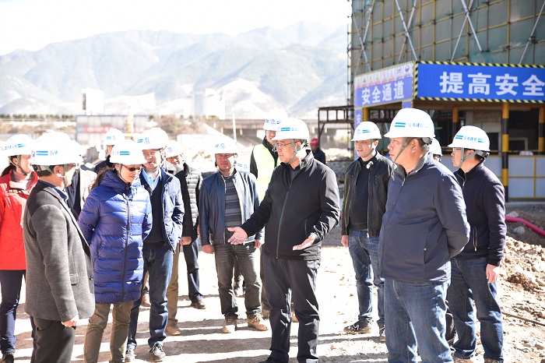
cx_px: 272
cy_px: 182
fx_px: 847
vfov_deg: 24.2
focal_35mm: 56
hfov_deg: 35.7
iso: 100
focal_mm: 56
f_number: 2.8
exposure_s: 1/200
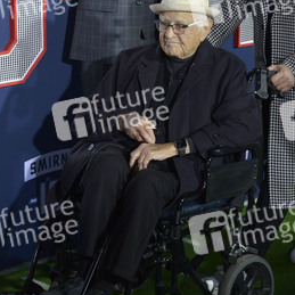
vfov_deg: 18.9
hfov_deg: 18.9
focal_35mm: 92
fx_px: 887
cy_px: 171
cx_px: 144
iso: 2000
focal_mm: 70
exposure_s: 1/320
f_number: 6.3
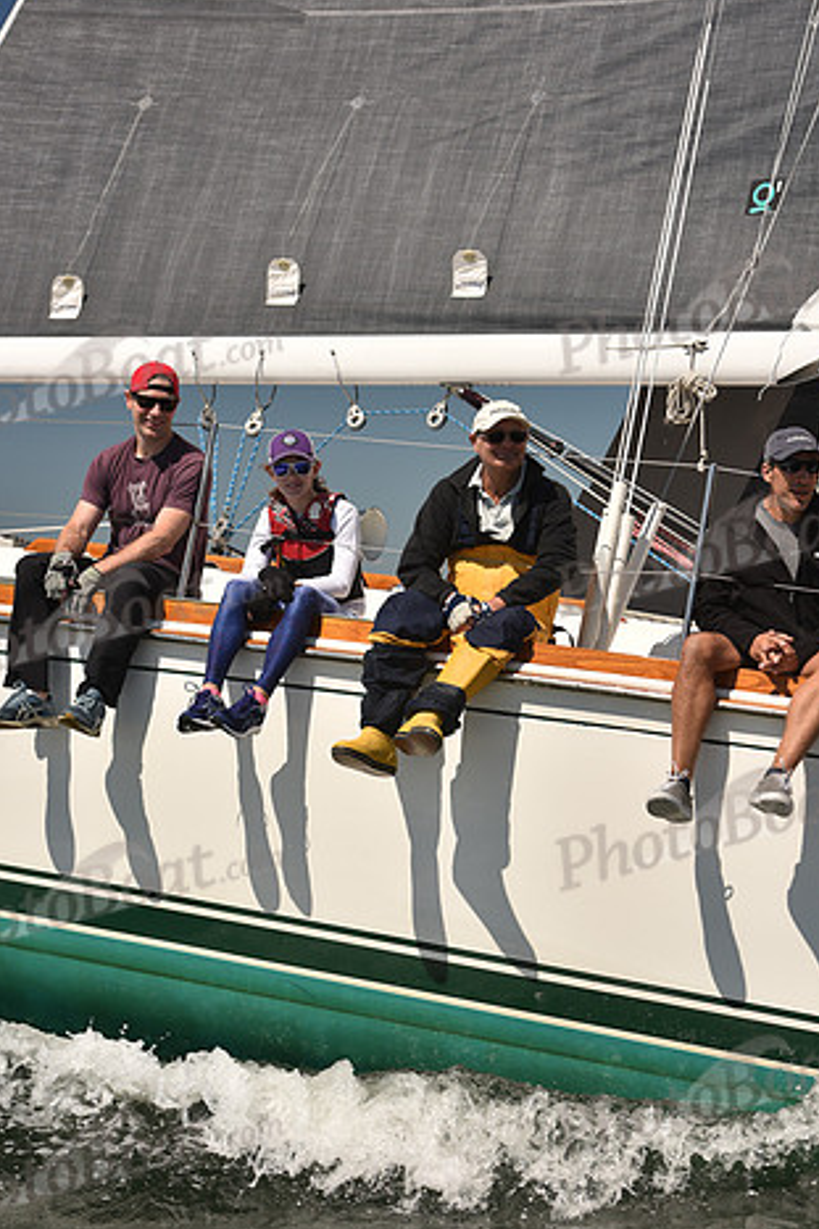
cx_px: 420
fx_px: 2971
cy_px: 724
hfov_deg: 15.7
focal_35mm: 87
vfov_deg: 23.4
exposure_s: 1/1250
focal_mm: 70
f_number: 5
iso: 250
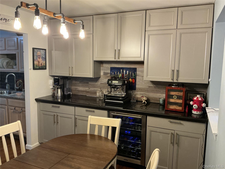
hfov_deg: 61.7
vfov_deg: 48.2
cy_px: 84
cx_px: 112
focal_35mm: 29
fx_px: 188
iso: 200
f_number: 1.8
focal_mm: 3
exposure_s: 1/60
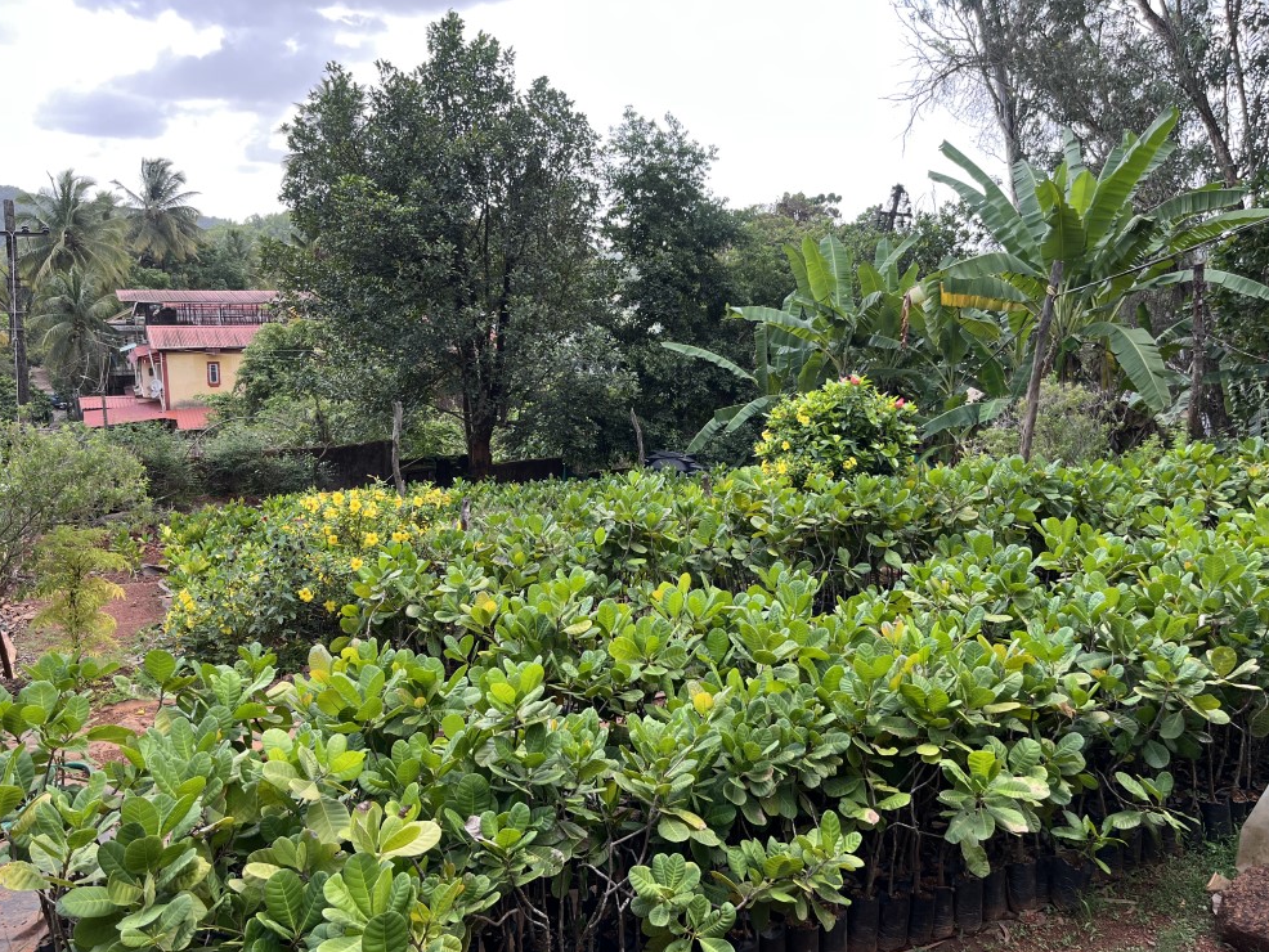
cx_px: 629
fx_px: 990
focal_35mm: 27
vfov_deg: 51.4
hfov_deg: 65.3
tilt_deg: -11.9
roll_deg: -1.8
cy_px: 472
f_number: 1.6
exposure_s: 1/471
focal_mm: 5.1
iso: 50
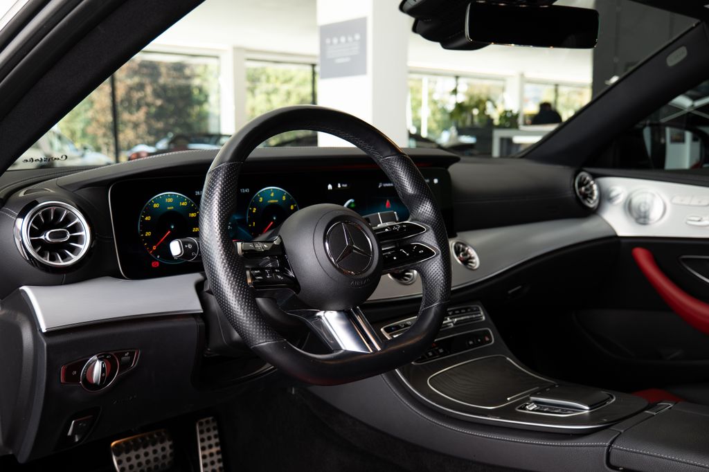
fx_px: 708
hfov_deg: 53.2
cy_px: 251
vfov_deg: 36.9
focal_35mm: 36
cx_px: 355
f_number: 4.2
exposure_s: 1/60
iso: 160
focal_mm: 31
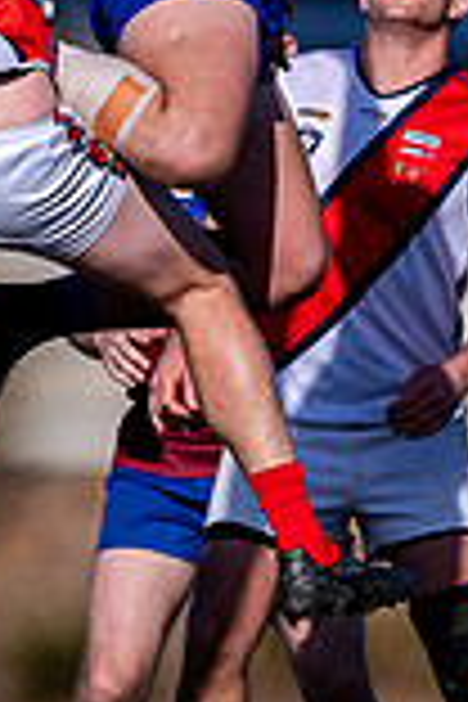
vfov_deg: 0.8
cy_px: -336
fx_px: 50462
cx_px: 314
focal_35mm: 2588
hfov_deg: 0.5
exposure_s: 1/2000
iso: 100
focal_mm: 500
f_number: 4
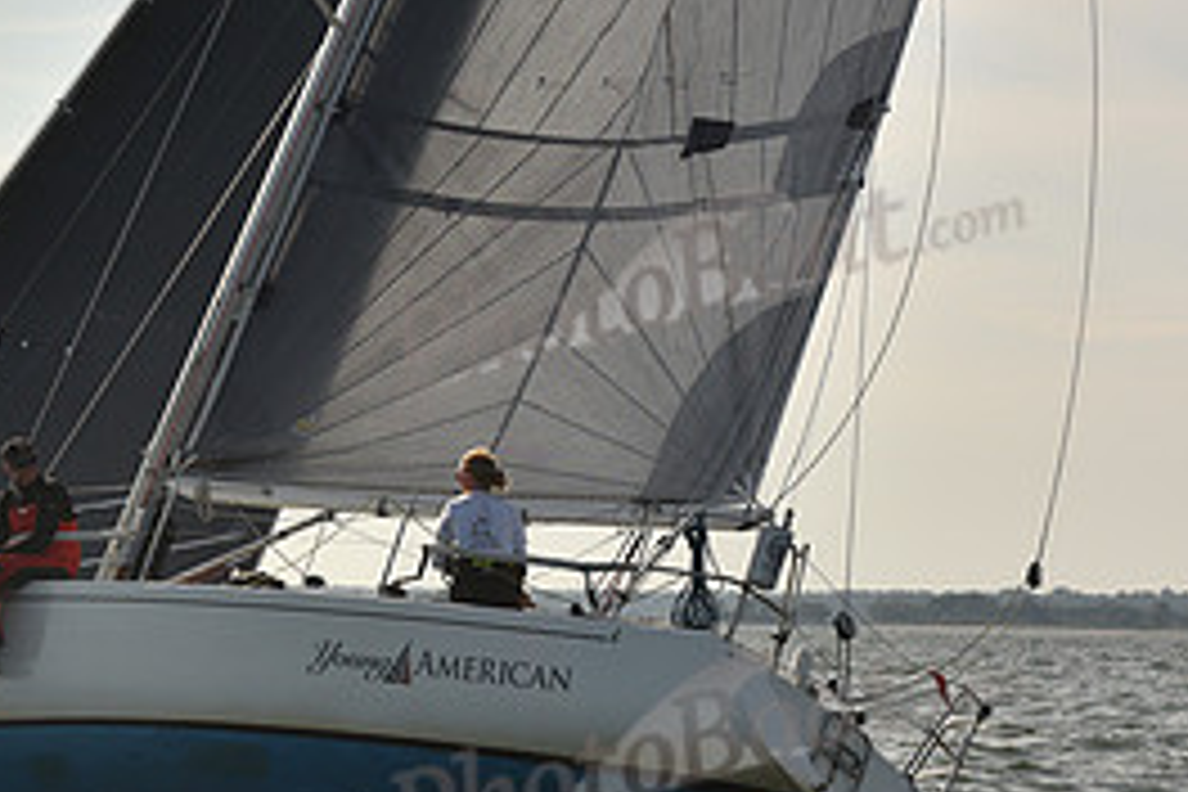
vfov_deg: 8.9
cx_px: 162
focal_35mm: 154
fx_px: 5082
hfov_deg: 13.2
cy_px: 574
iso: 250
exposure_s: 1/640
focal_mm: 70
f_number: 7.1
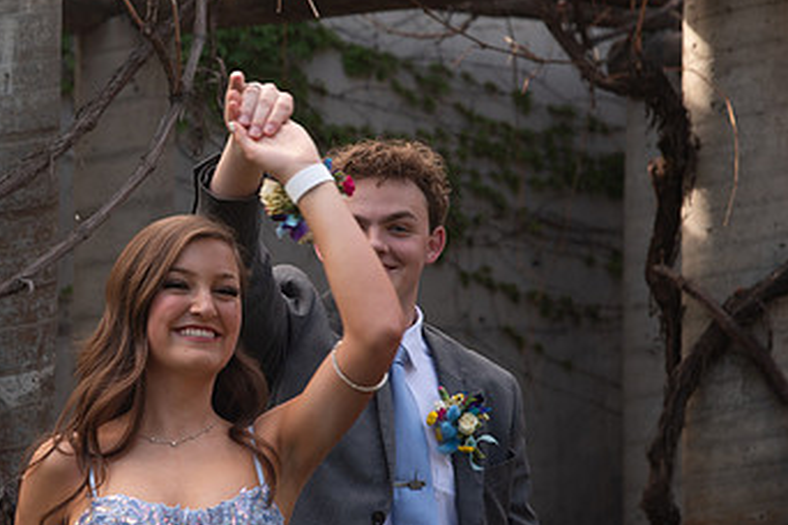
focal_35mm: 156
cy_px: 248
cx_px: 226
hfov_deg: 13.1
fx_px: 3414
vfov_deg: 8.8
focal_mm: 92
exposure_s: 1/125
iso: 250
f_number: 5.6
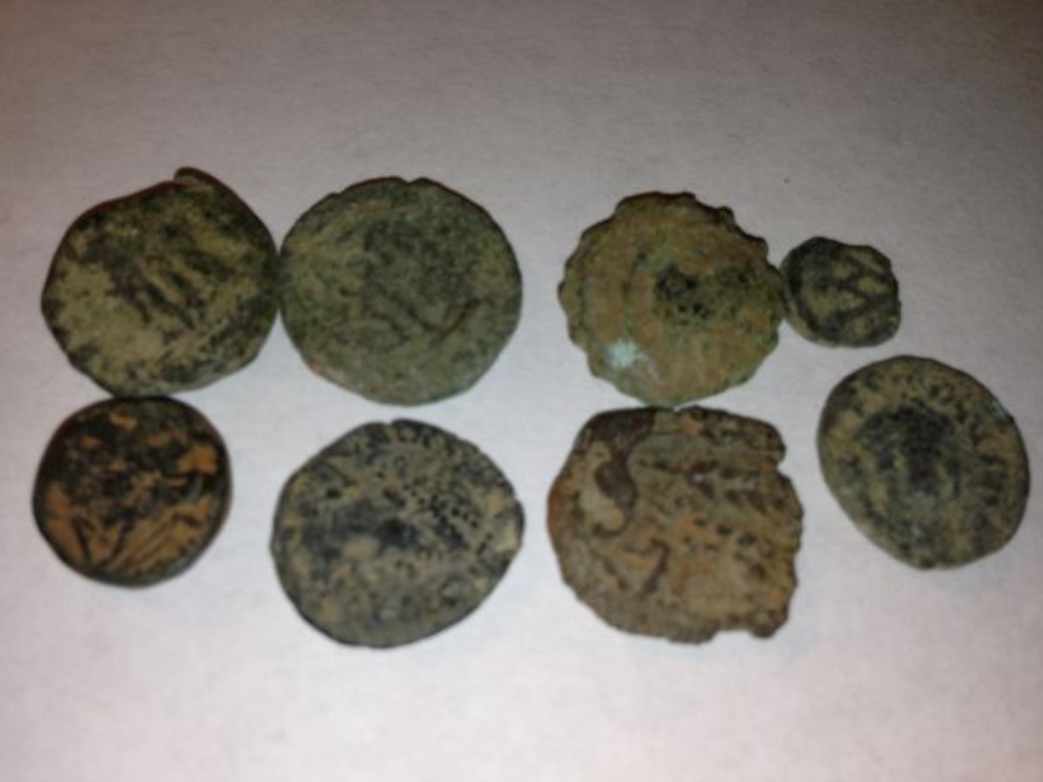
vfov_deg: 42.9
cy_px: 391
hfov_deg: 55.4
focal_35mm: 33
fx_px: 994
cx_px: 522
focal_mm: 4.13
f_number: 2.4
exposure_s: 1/1078
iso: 50
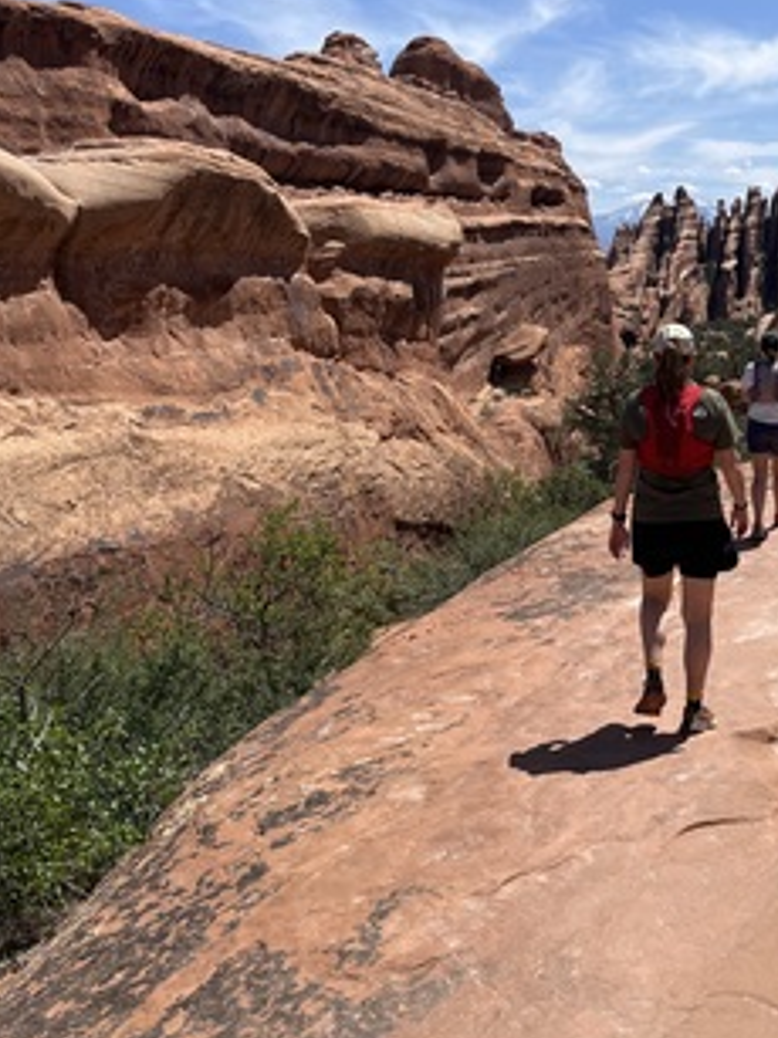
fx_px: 1319
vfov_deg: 42.2
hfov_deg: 31.9
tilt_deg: -3.4
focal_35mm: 44
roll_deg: -1.1
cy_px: 318
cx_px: 636
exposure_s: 1/5319
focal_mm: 5.1
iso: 50
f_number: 1.6
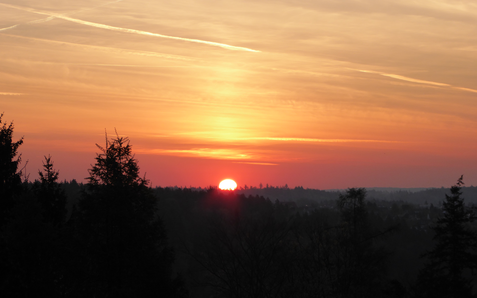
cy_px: 170
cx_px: 238
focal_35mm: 160
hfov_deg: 13.1
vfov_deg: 8.2
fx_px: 2080
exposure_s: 1/200
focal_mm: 24.2
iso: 160
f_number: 5.3
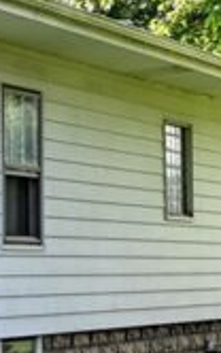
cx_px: -266
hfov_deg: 10.9
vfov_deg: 19.5
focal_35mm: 107
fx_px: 1026
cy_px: 220
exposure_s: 1/50
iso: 100
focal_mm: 14.5
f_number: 7.1
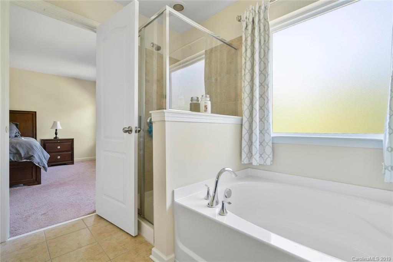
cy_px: 131
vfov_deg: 73.8
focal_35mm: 16
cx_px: 196
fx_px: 175
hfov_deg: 96.7
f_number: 7.1
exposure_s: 1/5
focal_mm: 16
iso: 250
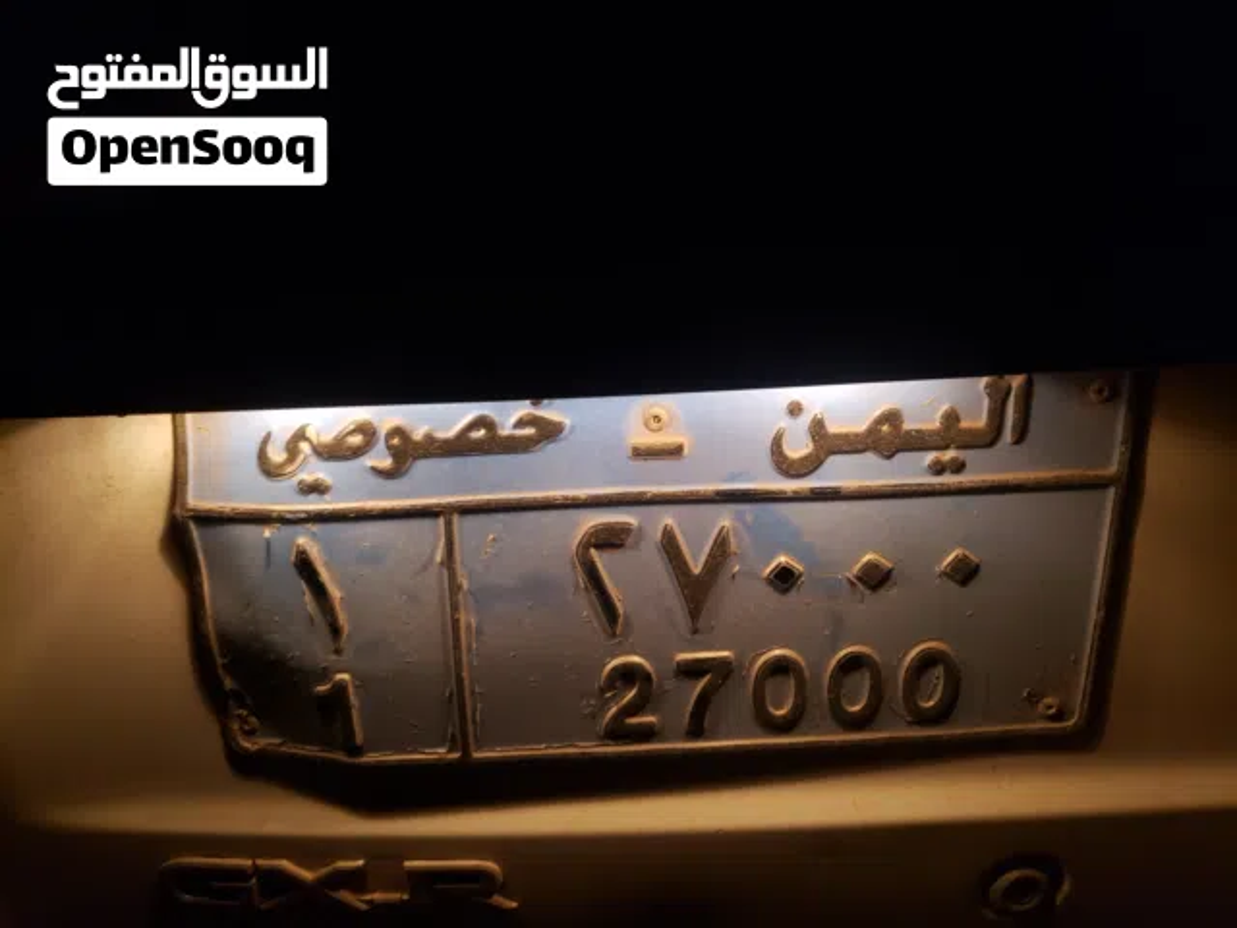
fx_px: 929
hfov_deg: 67.3
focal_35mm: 26
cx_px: 618
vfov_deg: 53.1
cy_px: 464
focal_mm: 4.3
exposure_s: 1/15
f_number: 1.5
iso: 250
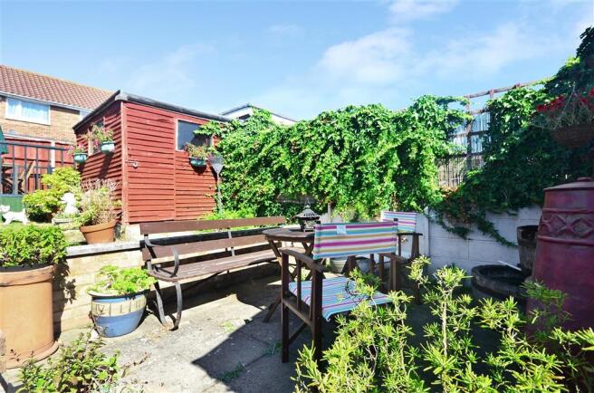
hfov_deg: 90.1
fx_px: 296
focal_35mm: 18
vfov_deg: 67.1
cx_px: 297
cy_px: 196
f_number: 11
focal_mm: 12
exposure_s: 1/60
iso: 200
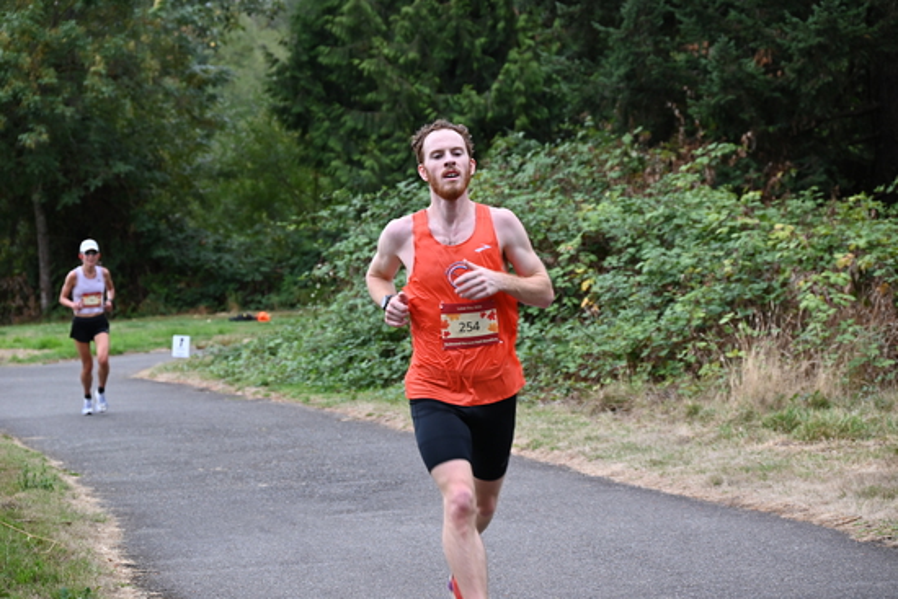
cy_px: 300
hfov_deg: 19.6
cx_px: 449
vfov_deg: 13.2
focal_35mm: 104
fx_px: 2595
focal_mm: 104
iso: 900
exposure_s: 1/125
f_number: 6.3
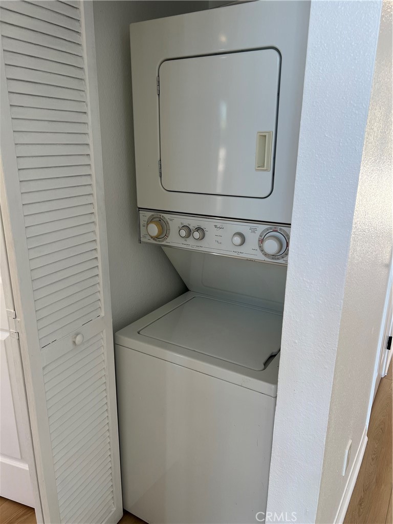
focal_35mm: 26
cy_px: 262
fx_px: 394
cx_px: 196
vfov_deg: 67.3
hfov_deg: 53.1
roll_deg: -0.7
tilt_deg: -18.5
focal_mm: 5.7
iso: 40
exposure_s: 1/120
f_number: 1.5
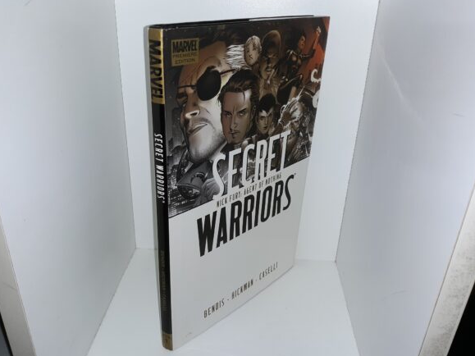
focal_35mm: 29
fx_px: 398
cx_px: 230
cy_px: 177
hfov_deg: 61.7
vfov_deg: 48.2
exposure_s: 1/120
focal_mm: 3.7
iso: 40
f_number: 1.7
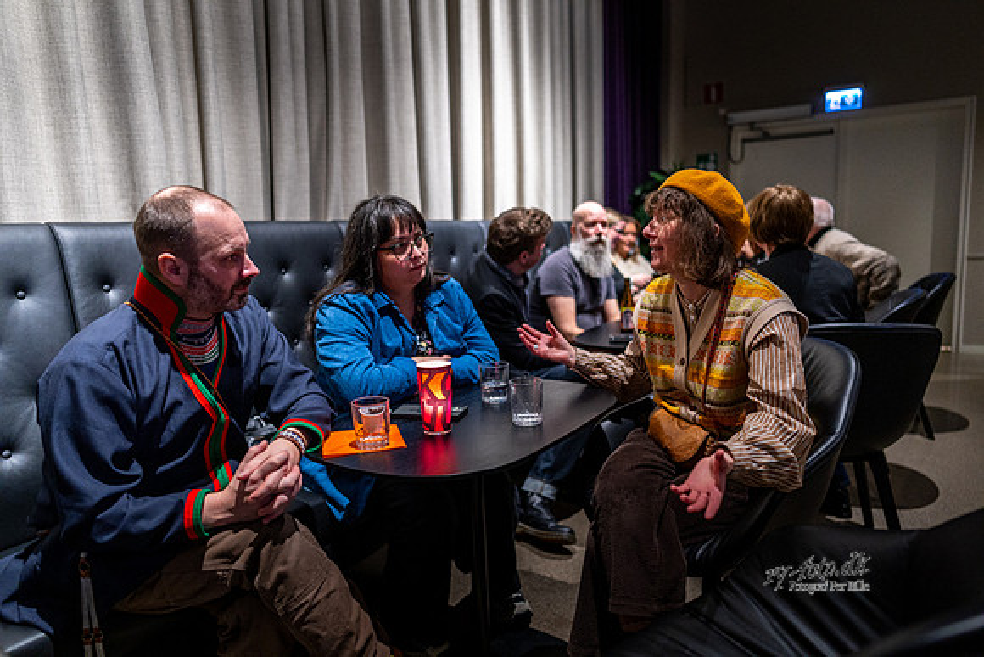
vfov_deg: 53.2
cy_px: 328
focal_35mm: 24
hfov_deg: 73.7
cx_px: 492
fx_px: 656
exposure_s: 1/200
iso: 1600
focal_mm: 24
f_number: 1.4
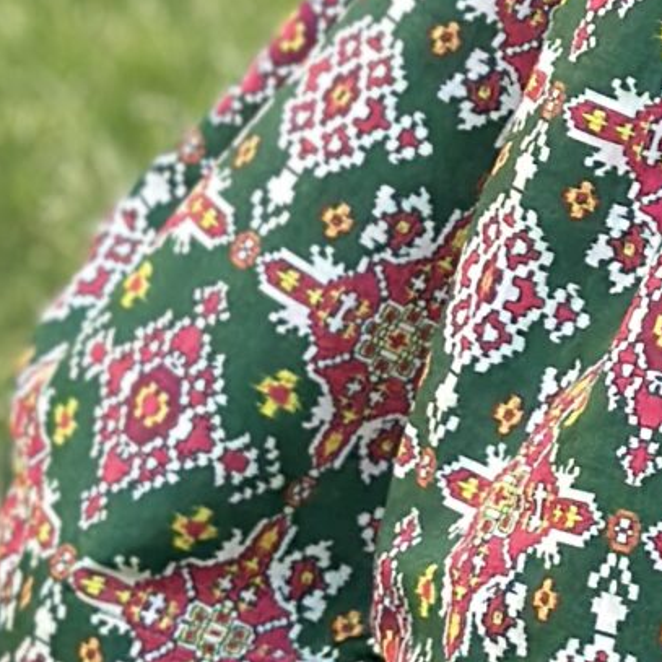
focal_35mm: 267
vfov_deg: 6.4
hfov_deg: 6.4
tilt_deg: -8.0
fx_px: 5777
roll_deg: -1.9
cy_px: -612
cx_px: 1155
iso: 200
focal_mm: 6.86
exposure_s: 1/60
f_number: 1.78
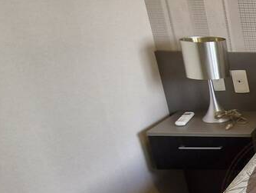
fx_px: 414
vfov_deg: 24.6
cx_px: 409
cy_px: 205
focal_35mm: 56
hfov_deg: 24.3
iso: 100
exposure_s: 1/60
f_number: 2.2
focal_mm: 1.74
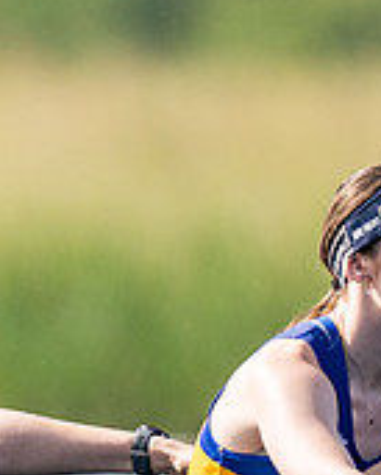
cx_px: -286
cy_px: 389
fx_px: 40403
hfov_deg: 0.5
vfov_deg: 0.7
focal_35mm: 2869
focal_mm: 600
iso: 200
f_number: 4
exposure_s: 1/2500
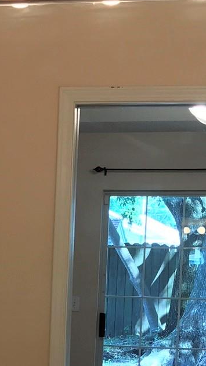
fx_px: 961
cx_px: 26
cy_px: 353
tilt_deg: -4.5
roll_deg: -2.9
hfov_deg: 12.2
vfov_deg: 20.9
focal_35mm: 99
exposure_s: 1/60
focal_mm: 3.99
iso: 32
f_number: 1.8
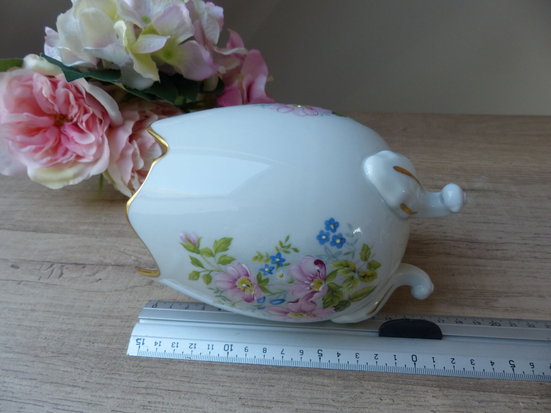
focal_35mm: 25
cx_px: 276
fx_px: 398
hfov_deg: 69.4
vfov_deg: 54.9
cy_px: 206
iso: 125
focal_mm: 4.5
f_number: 2.8
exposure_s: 1/60
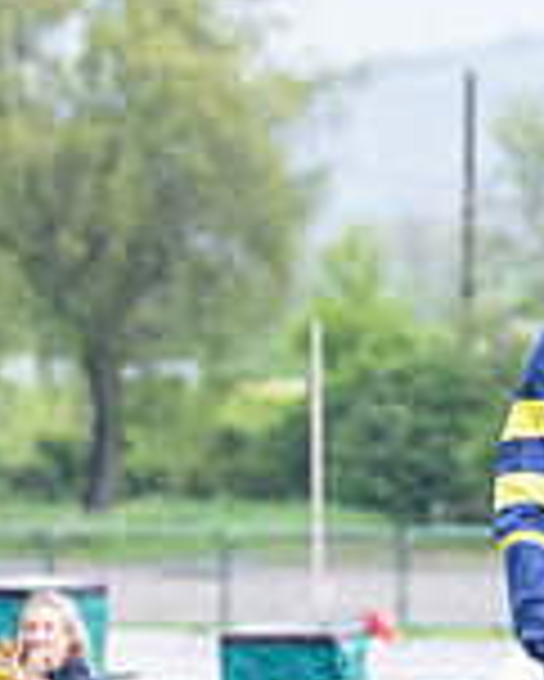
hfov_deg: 2.0
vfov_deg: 2.4
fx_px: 15863
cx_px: 1080
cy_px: 780
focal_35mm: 789
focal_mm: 140
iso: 1000
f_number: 5
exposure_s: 1/500
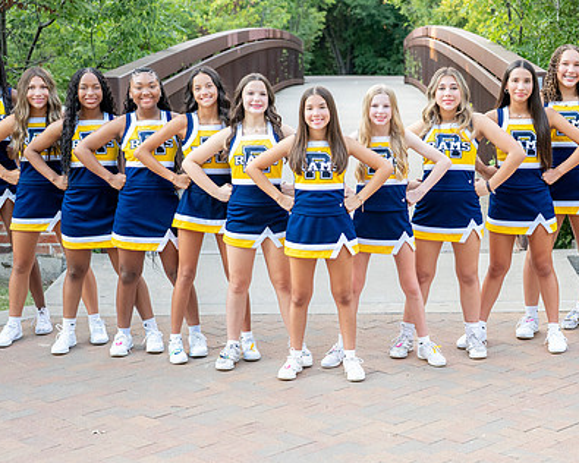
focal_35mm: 77
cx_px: 322
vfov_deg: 19.9
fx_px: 1319
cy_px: 240
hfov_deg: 24.7
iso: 1250
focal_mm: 50
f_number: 3.2
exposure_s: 1/500
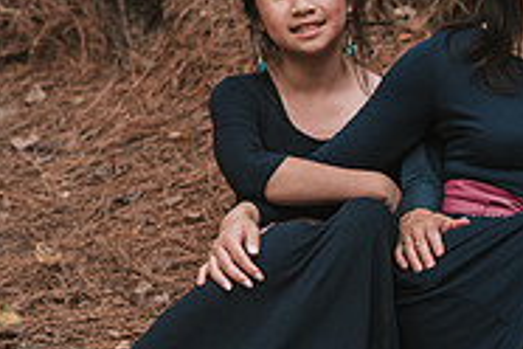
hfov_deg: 7.5
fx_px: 3966
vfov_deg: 5.0
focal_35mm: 273
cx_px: 678
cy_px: 128
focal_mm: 85
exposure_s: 1/320
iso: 500
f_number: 3.5
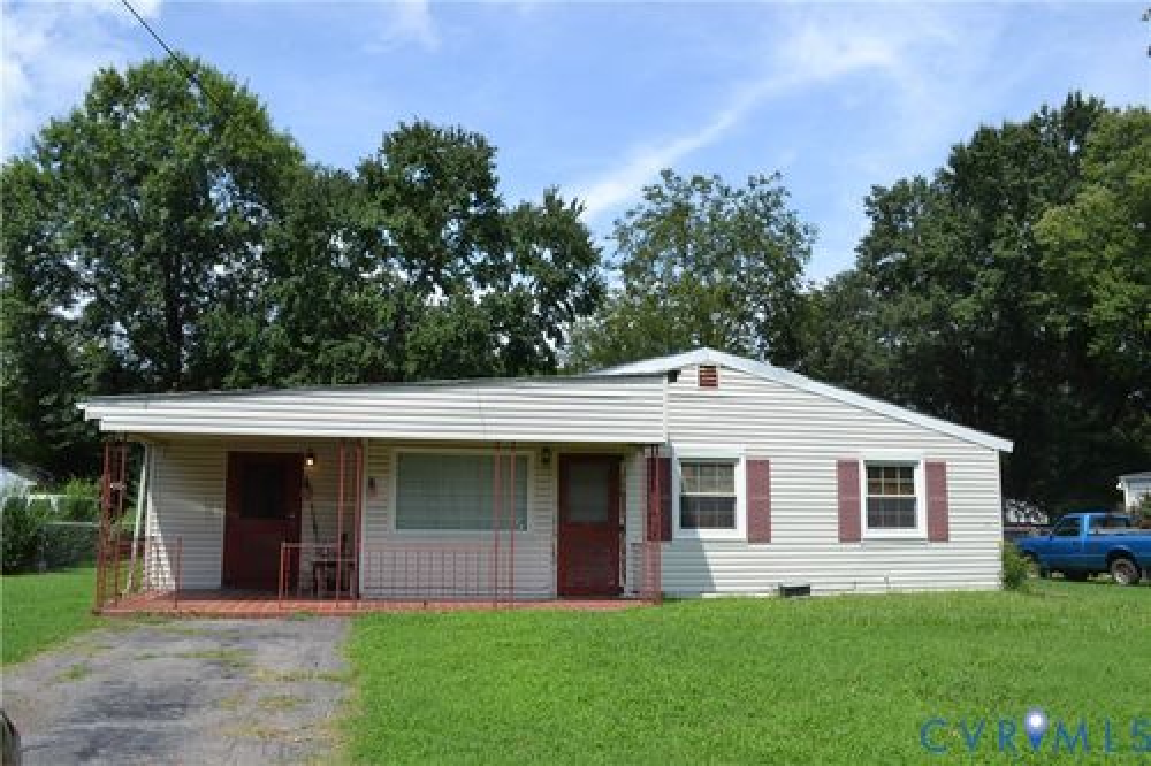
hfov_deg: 67.4
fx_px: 863
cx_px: 576
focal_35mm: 27
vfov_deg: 47.9
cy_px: 383
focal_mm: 18
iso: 100
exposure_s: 1/250
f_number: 8
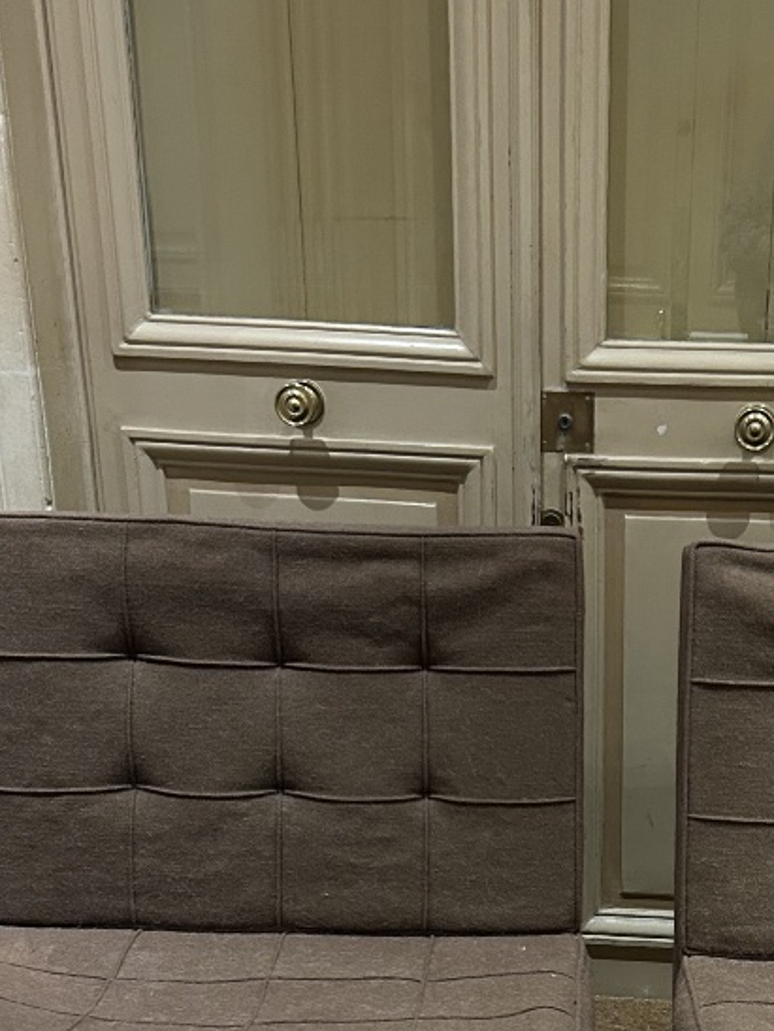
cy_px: 969
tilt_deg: -25.6
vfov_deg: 31.8
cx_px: 648
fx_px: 1697
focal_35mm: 57
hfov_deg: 25.1
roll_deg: -3.0
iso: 400
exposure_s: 1/33
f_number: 1.5
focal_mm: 5.7
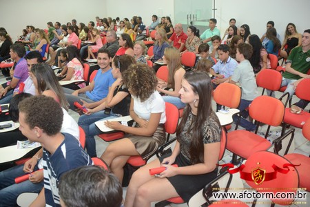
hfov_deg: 61.9
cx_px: 155
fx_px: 258
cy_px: 104
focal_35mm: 30
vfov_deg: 43.6
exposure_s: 1/80
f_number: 3.5
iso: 1600
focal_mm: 20
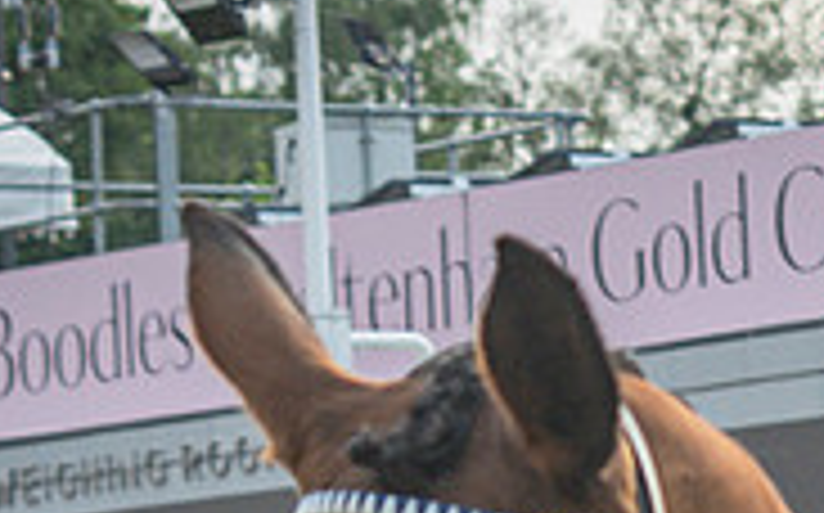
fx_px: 8256
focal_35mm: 368
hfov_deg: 5.6
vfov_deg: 3.5
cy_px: 754
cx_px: 1461
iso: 200
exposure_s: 1/500
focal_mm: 50
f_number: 5
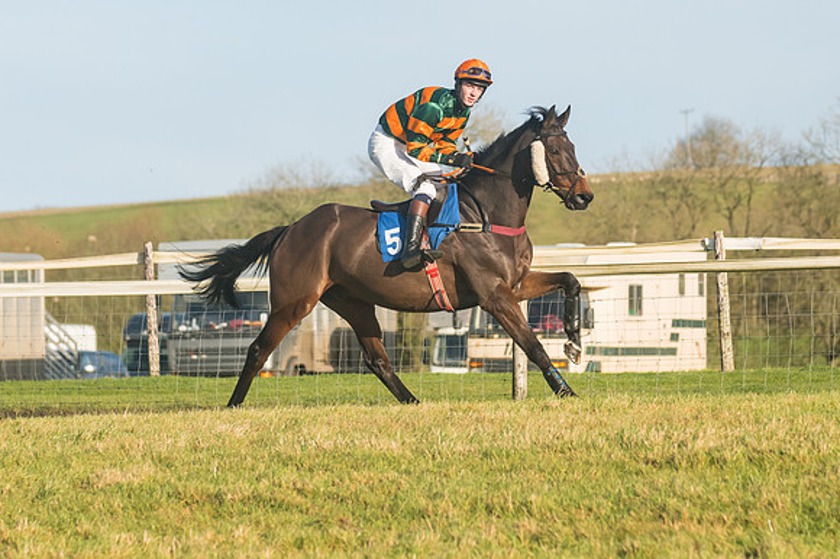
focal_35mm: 232
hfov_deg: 8.9
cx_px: 420
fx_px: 5410
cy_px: 280
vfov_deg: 5.9
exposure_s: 1/5000
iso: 400
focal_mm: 155
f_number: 5
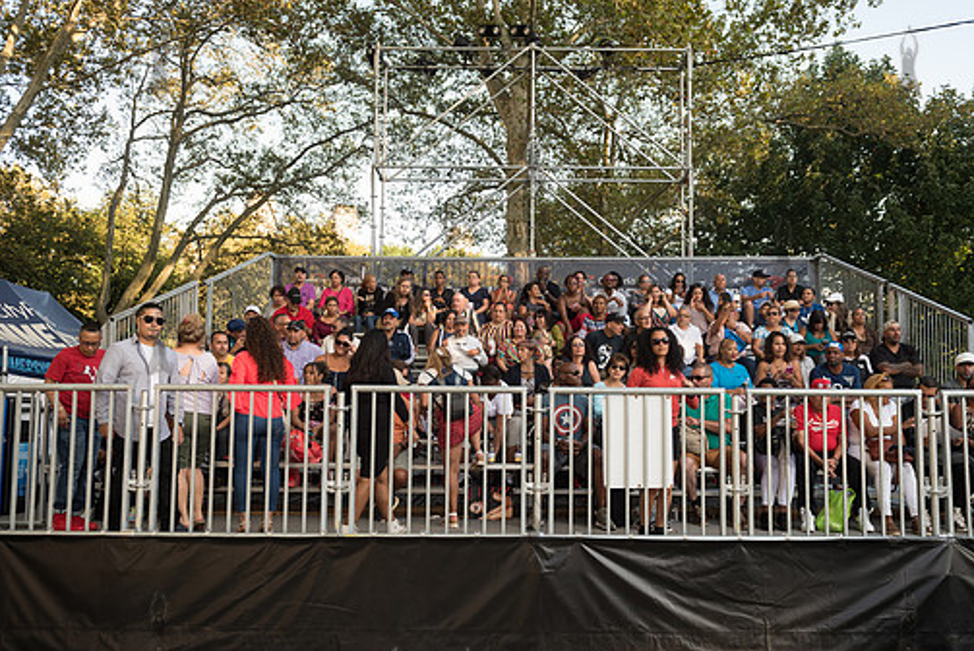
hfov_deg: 60.1
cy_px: 340
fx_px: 839
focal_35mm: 31
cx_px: 533
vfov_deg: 42.4
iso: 200
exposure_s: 1/250
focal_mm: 26
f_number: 4
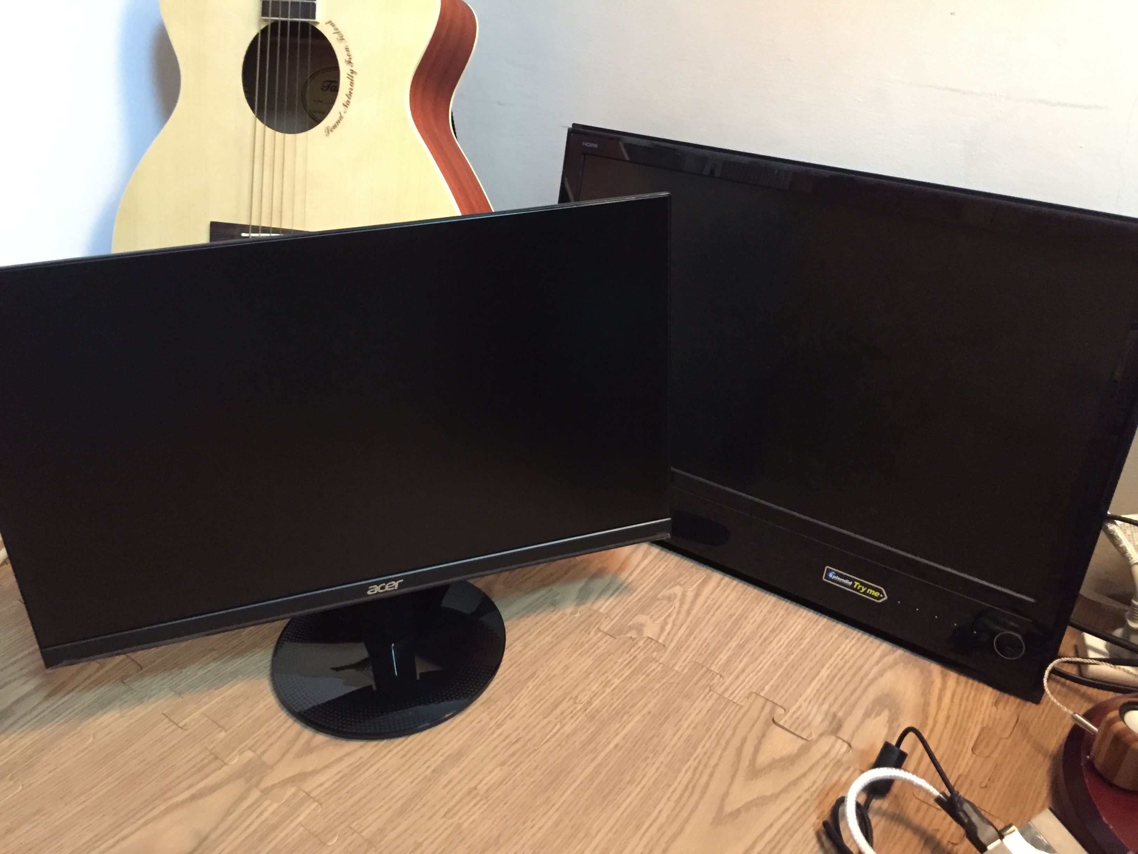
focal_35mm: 29
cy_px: 427
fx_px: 953
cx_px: 569
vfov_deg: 48.2
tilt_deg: -34.2
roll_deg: -1.4
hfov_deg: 61.7
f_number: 2.2
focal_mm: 4.15
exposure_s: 1/15
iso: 400
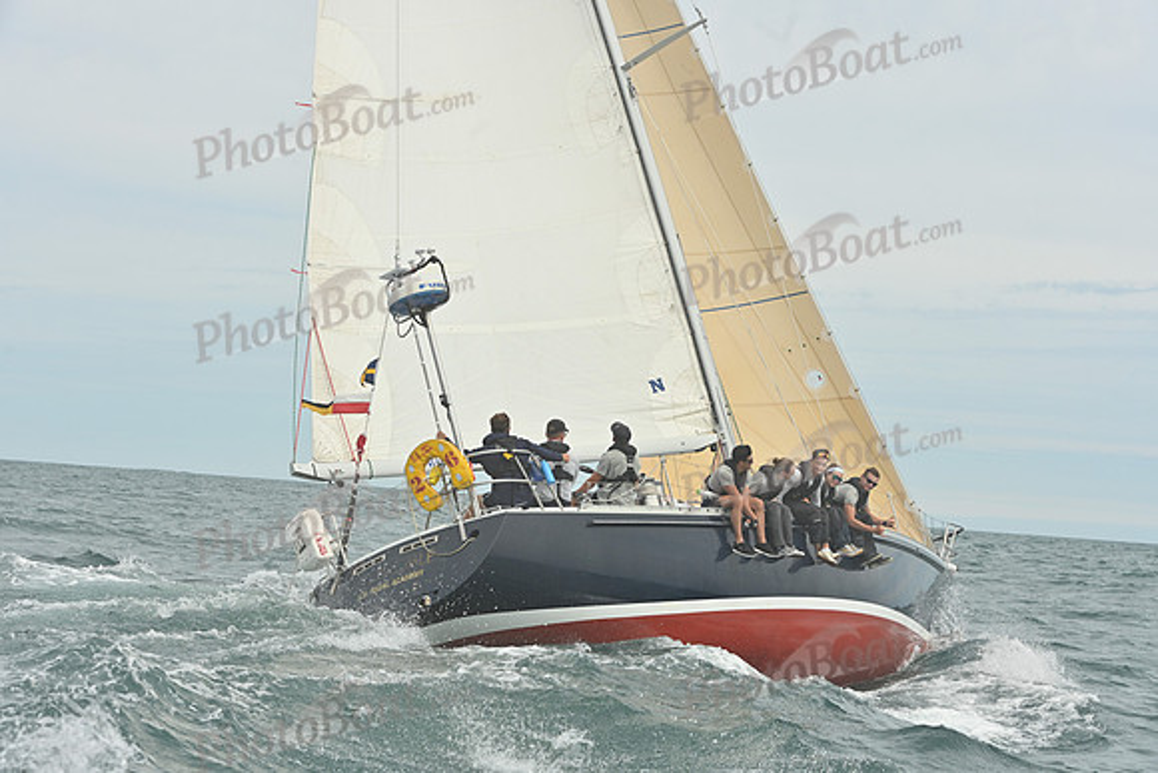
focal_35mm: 70
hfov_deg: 28.8
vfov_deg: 19.5
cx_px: 579
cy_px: 386
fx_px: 2252
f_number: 9
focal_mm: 70
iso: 320
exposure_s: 1/1250
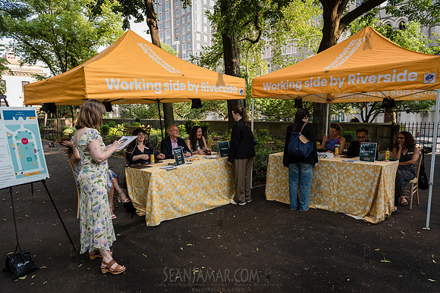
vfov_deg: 53.2
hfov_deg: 73.7
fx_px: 293
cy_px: 146
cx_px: 220
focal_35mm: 24
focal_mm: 24
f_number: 3.5
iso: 250
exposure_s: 1/250
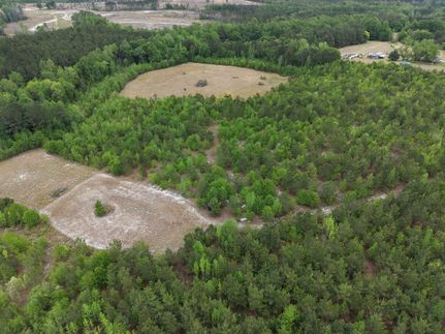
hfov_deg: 71.6
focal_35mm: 24
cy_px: 167
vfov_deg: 56.8
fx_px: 308
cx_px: 222
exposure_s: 1/725
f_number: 1.8
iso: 100
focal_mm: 8.67
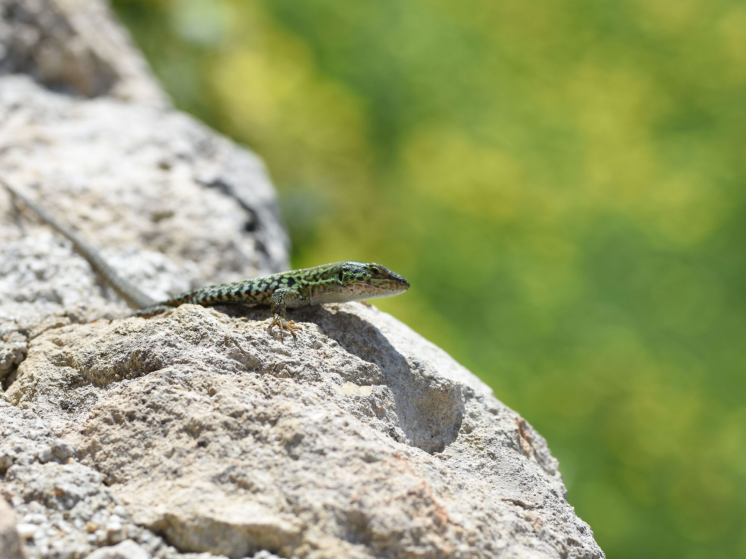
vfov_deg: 10.2
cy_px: 268
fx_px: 3137
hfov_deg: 13.6
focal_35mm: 146
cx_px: 359
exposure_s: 1/2000
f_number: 4
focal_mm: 85
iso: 250
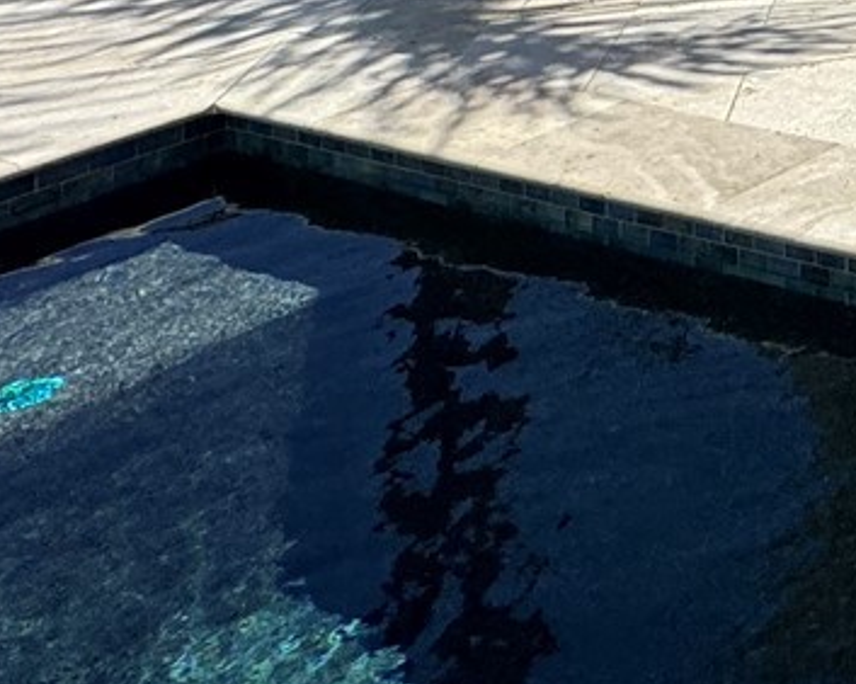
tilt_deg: -0.5
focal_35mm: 62
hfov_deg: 17.9
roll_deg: -1.4
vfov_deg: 19.0
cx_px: 1802
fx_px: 1570
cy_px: -538
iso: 50
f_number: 2.2
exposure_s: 1/1789
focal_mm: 2.22
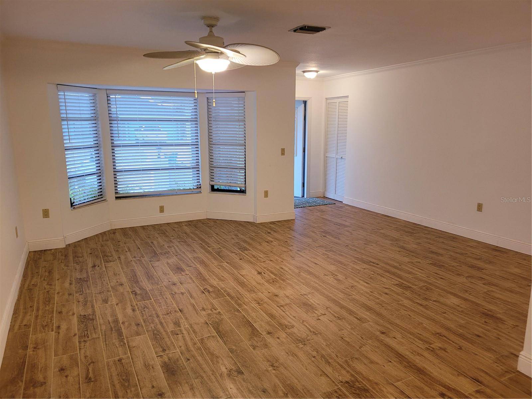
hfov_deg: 67.3
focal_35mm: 26
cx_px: 266
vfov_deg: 53.1
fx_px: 400
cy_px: 200
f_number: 1.8
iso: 160
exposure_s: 1/40
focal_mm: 5.4
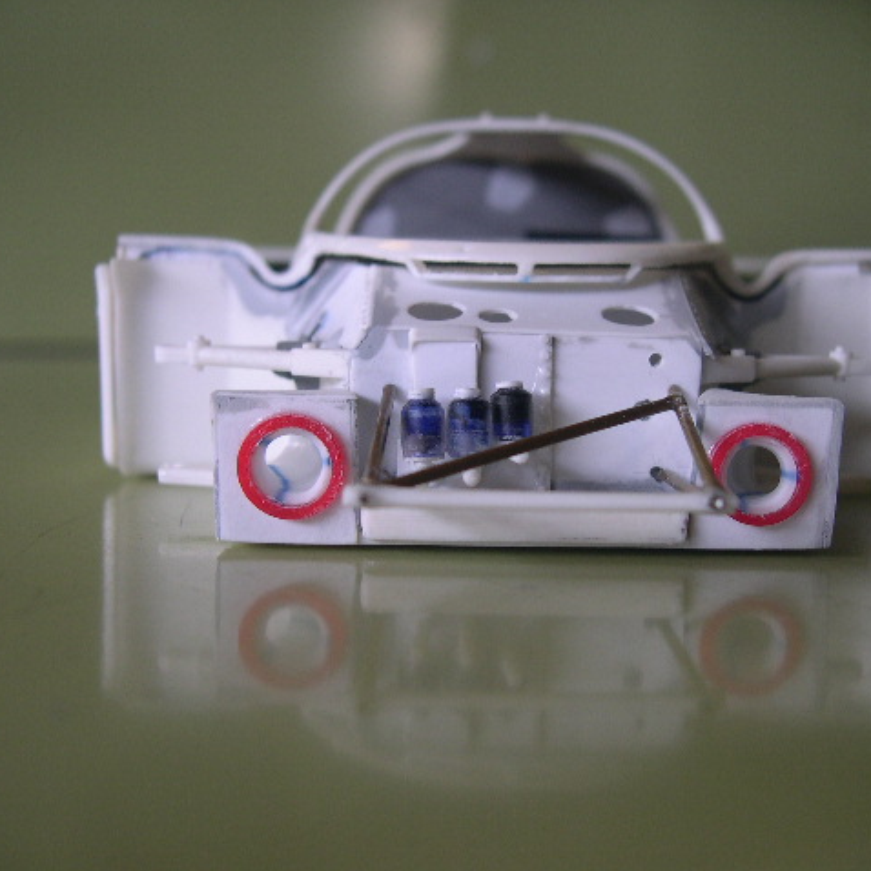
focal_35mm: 45
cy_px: 436
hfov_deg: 37.5
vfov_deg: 37.6
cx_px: 501
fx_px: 1281
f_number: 2.8
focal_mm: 8
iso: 100
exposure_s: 1/48
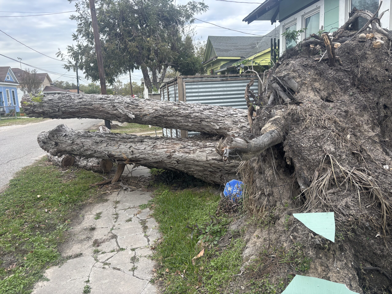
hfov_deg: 67.3
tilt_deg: -8.8
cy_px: 147
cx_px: 196
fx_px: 294
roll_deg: +2.1
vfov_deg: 53.1
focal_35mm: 26
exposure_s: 1/559
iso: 50
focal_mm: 5.96
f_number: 1.6
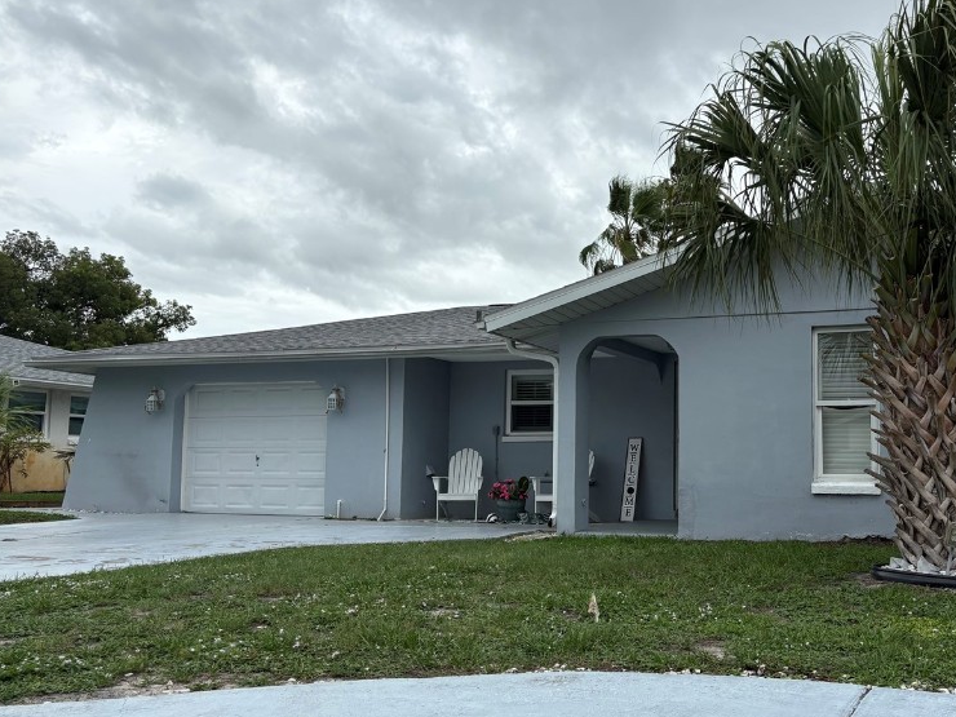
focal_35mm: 36
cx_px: 650
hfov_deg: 50.3
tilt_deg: +4.6
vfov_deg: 39.6
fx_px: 994
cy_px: 395
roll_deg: -0.2
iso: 50
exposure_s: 1/2639
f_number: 1.6
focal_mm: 5.96
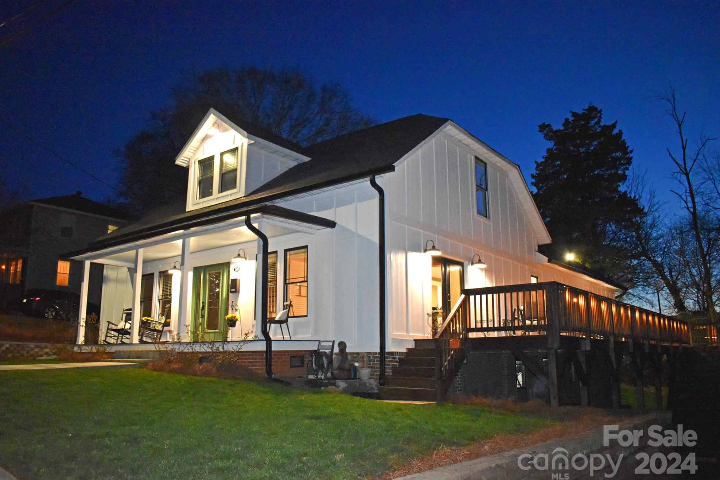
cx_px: 350
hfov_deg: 65.5
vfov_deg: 46.4
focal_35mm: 28
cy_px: 245
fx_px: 560
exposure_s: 1/60
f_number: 3.5
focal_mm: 18
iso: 4000
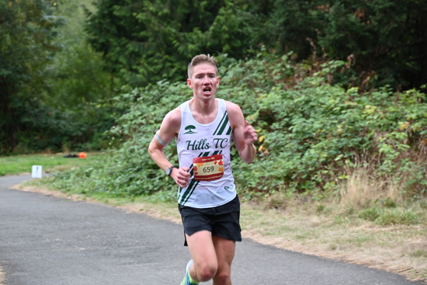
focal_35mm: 120
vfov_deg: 11.4
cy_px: 142
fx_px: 1424
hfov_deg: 17.1
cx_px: 214
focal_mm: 120
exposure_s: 1/125
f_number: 6.3
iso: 1100
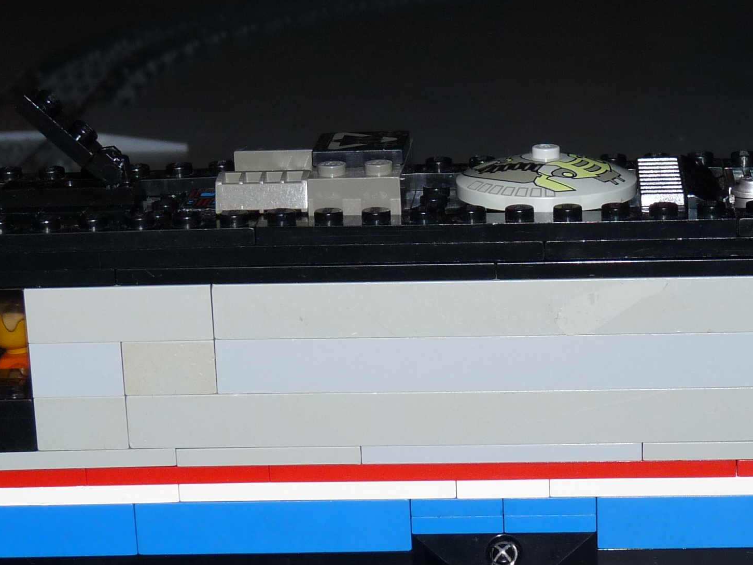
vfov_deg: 13.7
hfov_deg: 18.1
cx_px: 529
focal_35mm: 108
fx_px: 2349
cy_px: 307
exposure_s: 1/125
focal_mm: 7.6
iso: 100
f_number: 3
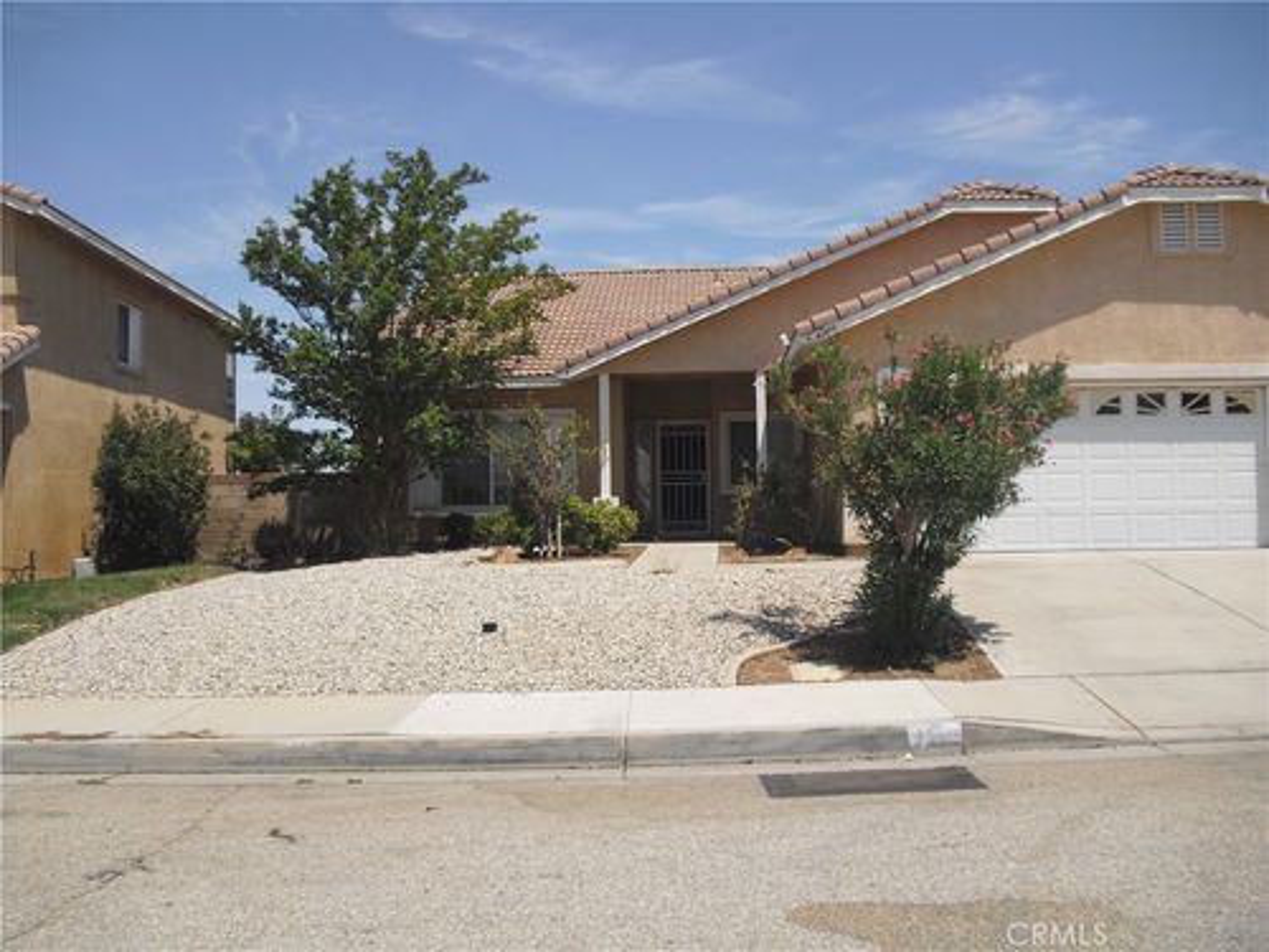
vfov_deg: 39.7
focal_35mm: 36
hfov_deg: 51.4
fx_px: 1320
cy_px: 476
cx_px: 634
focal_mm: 6.3
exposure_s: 1/160
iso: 64
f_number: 7.8
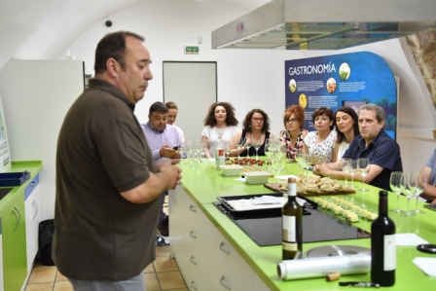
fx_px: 472
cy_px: 146
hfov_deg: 49.5
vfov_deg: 34.2
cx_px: 218
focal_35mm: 39
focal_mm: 26
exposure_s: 1/60
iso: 640
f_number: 2.8
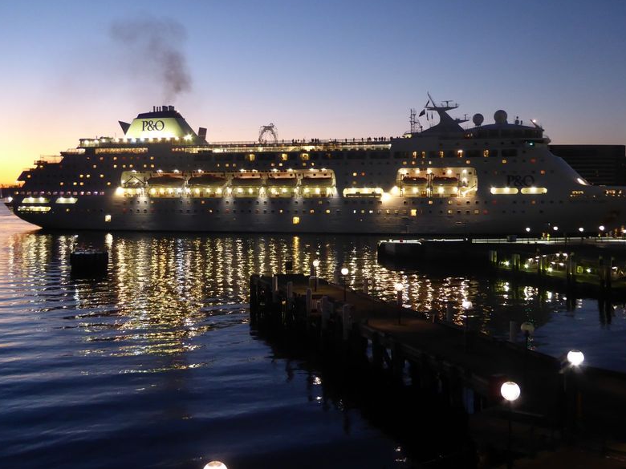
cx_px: 316
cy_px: 231
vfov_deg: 36.0
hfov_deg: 46.8
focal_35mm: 40
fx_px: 723
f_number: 3.7
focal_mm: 6.7
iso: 800
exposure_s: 1/8
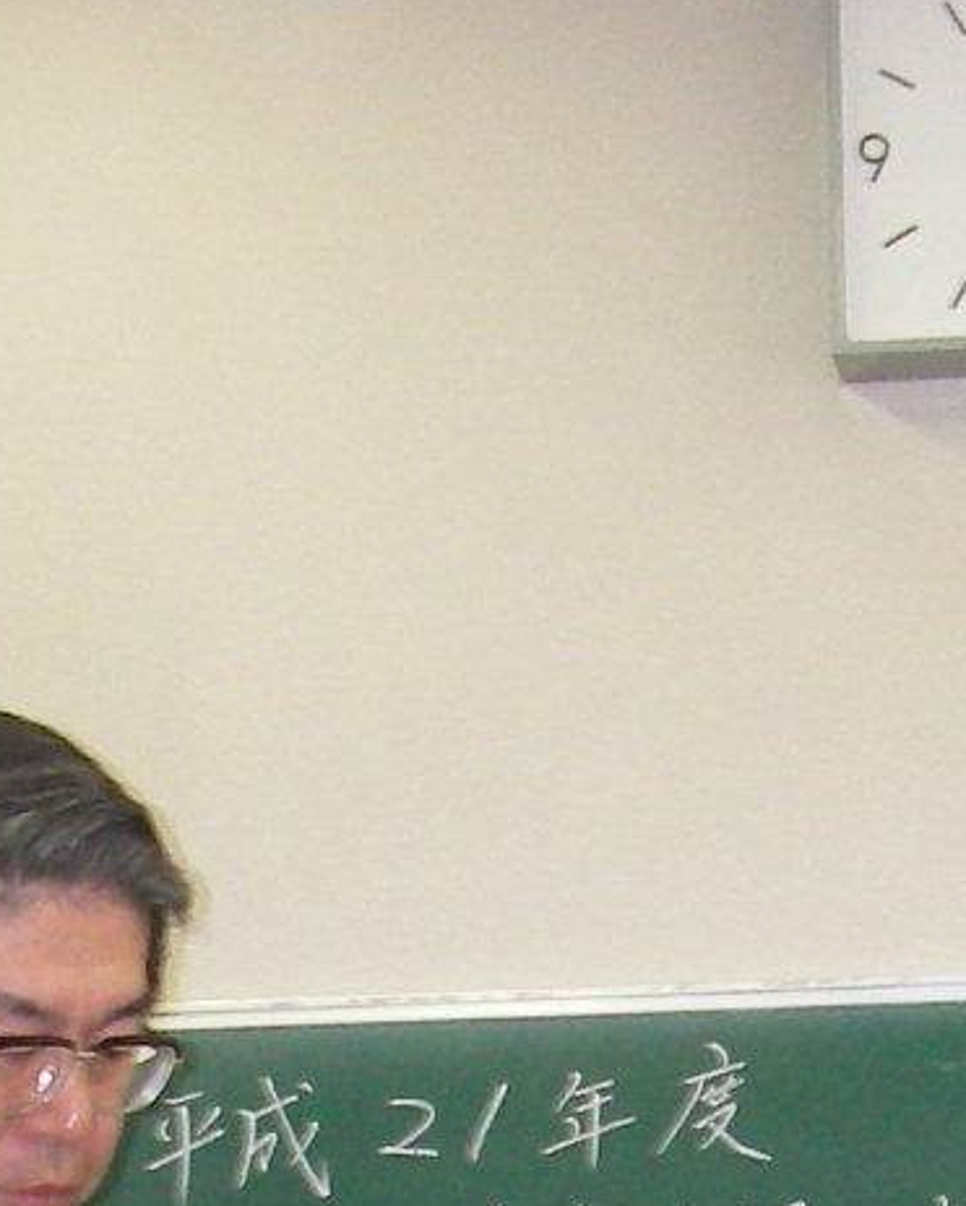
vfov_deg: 11.3
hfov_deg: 9.4
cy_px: 1735
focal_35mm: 164
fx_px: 5855
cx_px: 924
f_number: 3.3
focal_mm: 6.3
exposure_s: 1/40
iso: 200
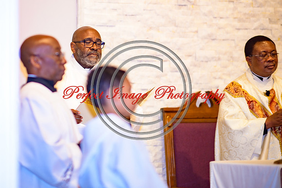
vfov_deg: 8.8
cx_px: 74
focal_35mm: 155
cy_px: 63
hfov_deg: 13.2
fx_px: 1216
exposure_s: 1/100
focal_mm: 105
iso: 100
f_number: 1.4
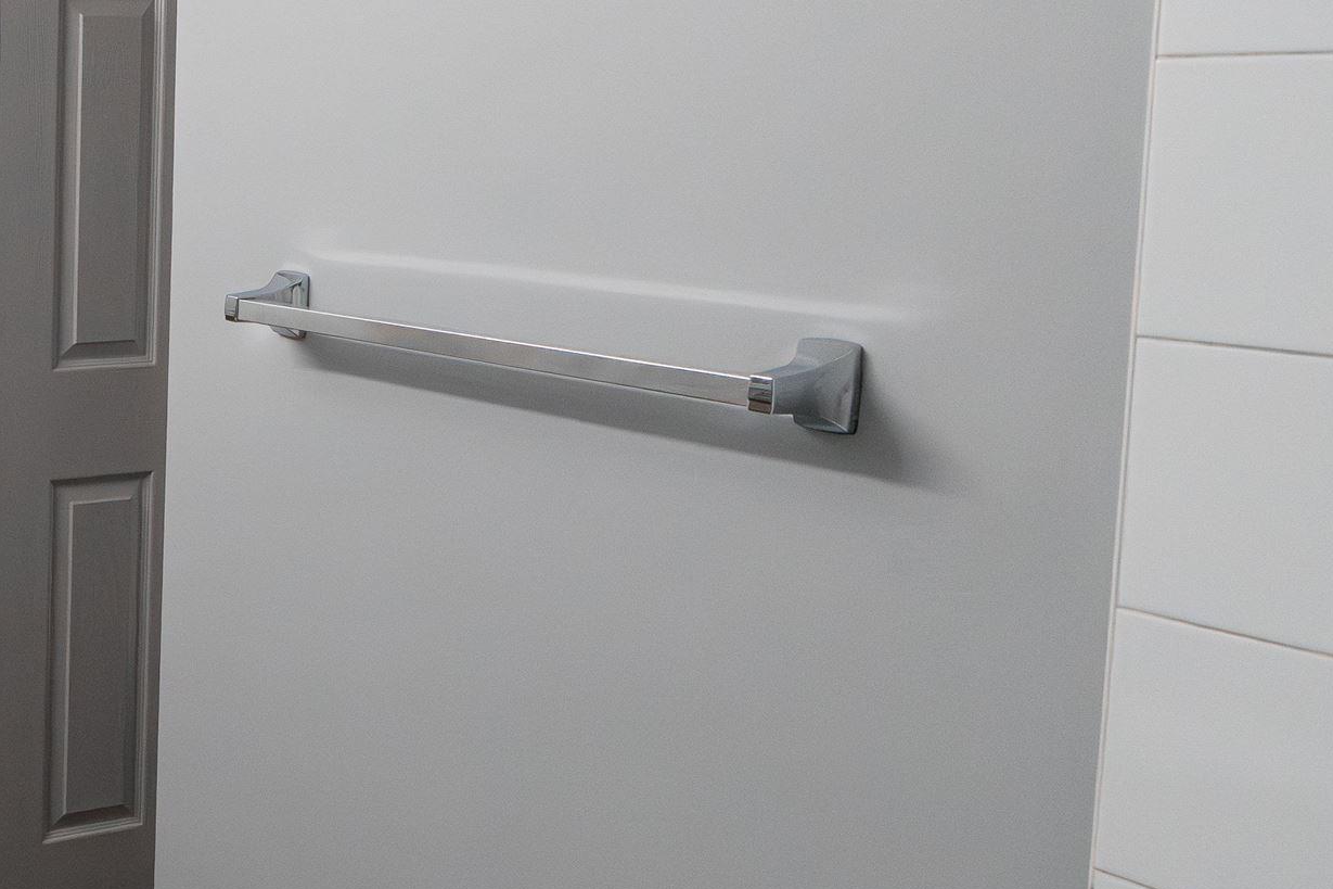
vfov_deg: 32.9
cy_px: 243
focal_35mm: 40
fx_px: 1481
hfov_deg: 36.8
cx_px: -279
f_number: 10
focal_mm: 16
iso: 6400
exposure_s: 1/200
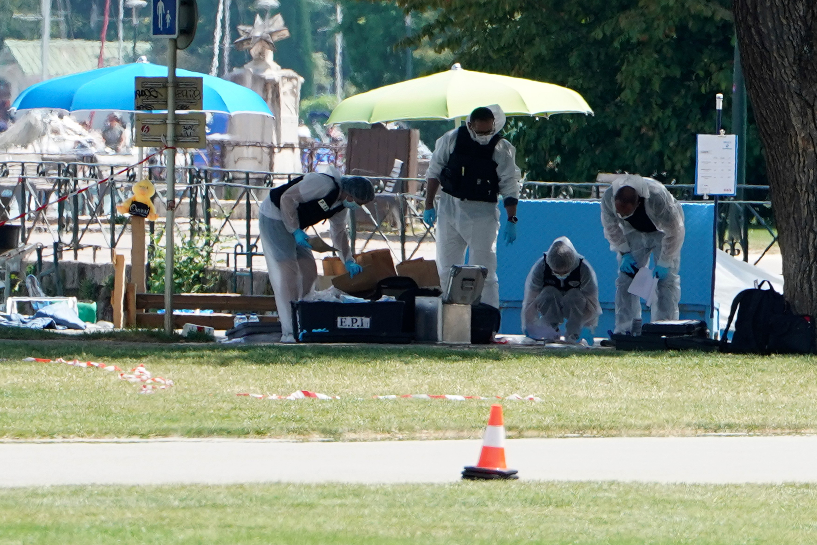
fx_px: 9077
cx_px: 408
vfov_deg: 3.4
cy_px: 272
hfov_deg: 5.2
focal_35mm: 400
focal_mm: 400
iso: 400
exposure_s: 1/500
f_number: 8
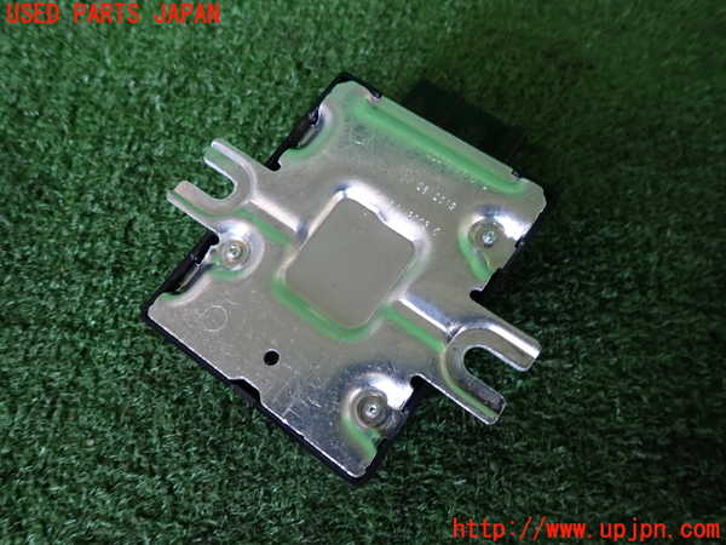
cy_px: 272
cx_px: 363
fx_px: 524
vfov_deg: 54.9
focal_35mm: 25
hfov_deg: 69.4
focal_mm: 4.5
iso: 125
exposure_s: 1/60
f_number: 2
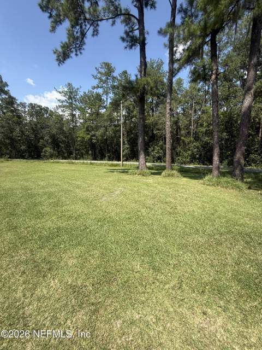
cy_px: 175
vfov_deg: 102.1
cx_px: 131
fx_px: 141
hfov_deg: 85.7
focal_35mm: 14
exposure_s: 1/1105
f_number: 2.2
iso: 50
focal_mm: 2.22
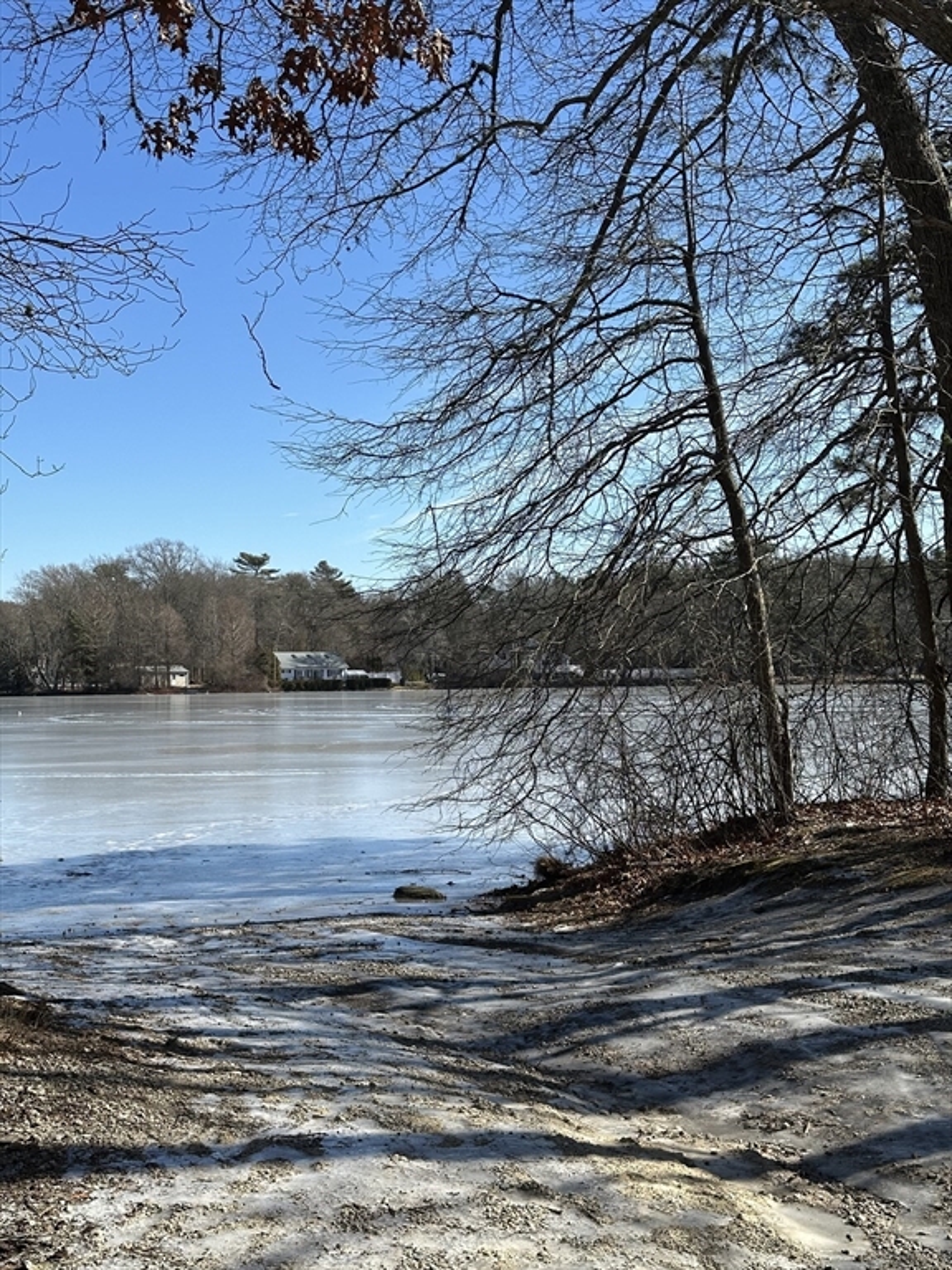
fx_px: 1760
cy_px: 635
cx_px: 476
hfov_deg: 30.3
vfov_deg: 39.7
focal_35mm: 48
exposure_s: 1/3472
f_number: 1.78
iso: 64
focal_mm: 6.86
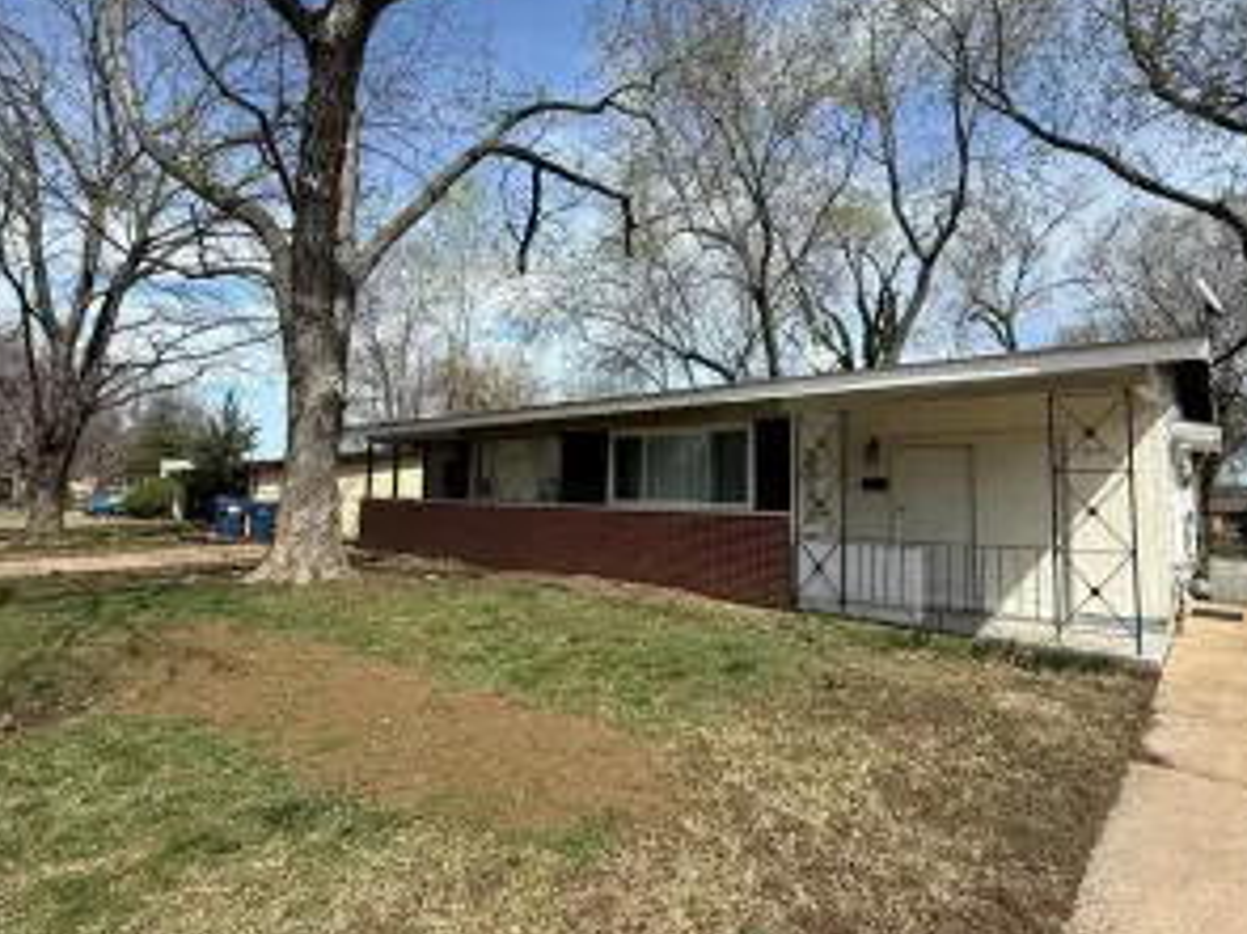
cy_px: 435
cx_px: 600
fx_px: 684
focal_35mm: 19
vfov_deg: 68.6
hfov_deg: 84.7
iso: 50
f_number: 2.2
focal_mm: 2.22
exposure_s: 1/1745
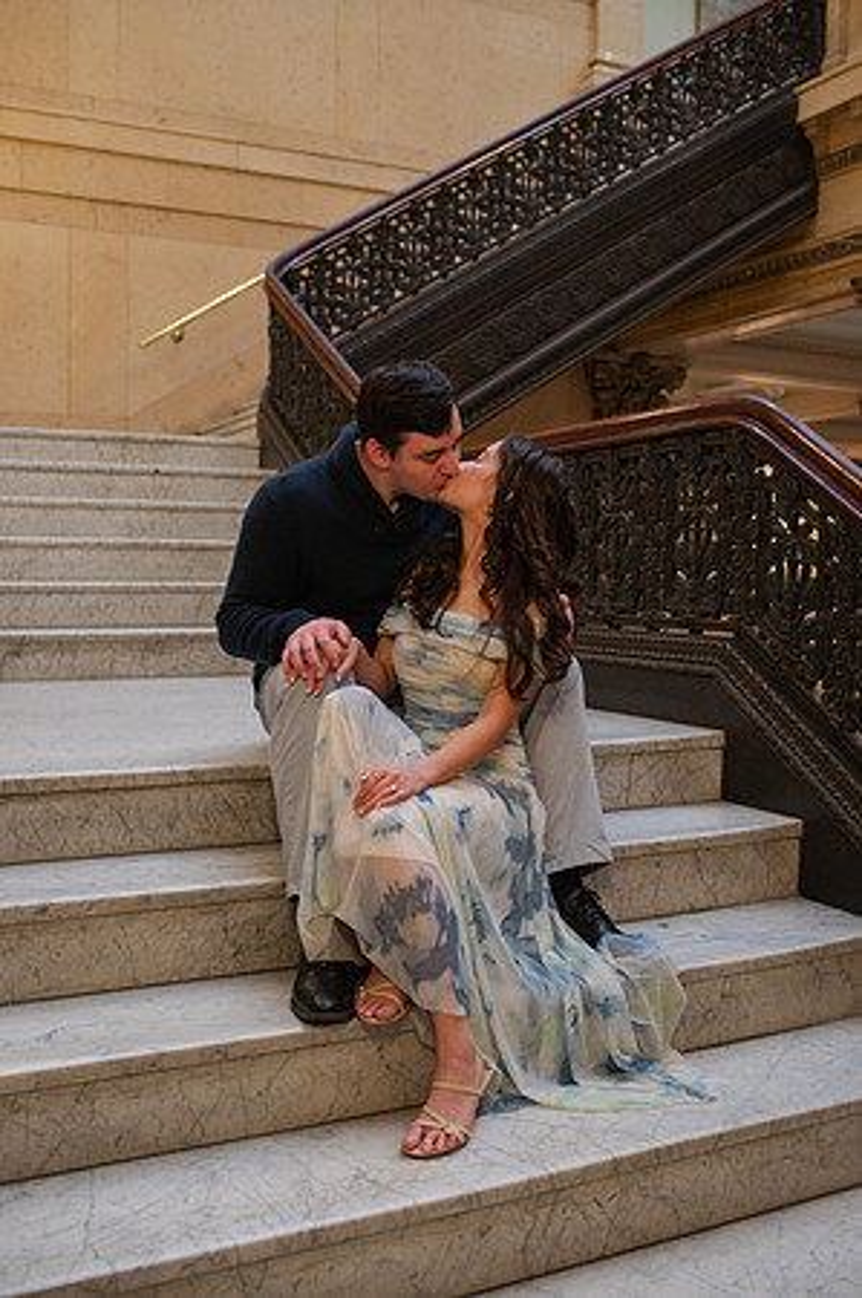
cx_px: 431
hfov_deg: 37.8
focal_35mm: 35
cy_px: 649
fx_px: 1260
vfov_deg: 54.5
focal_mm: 35
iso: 1000
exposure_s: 1/200
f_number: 3.5
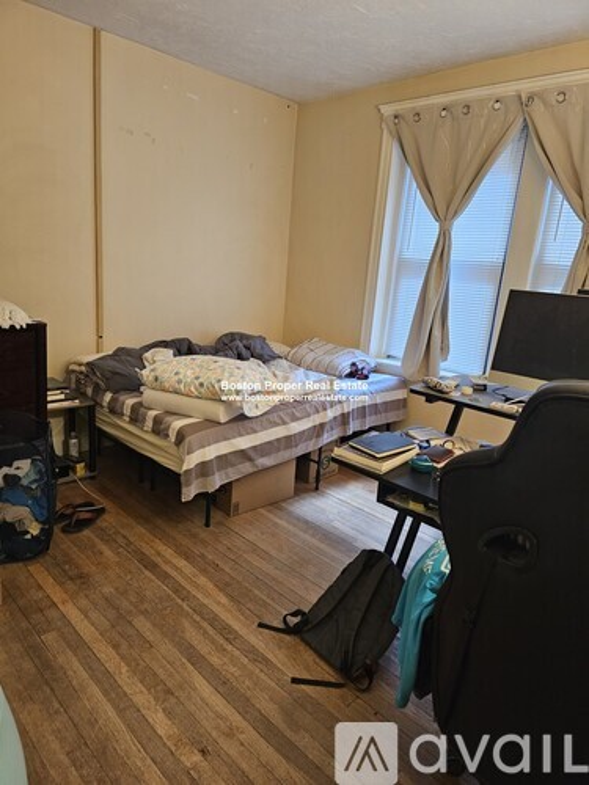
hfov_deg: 58.9
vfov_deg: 73.9
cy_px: 392
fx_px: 522
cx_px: 294
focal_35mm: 23
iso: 640
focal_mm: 6.3
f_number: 1.7
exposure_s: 1/40
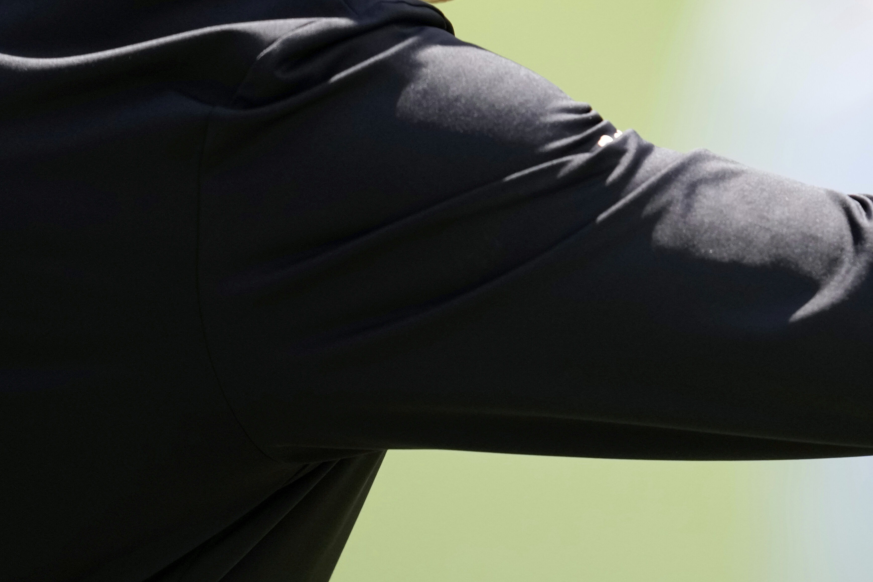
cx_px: 867
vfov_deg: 1.4
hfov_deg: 2.1
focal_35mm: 967
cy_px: -16
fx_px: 23446
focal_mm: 400
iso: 1250
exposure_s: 1/6400
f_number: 2.8
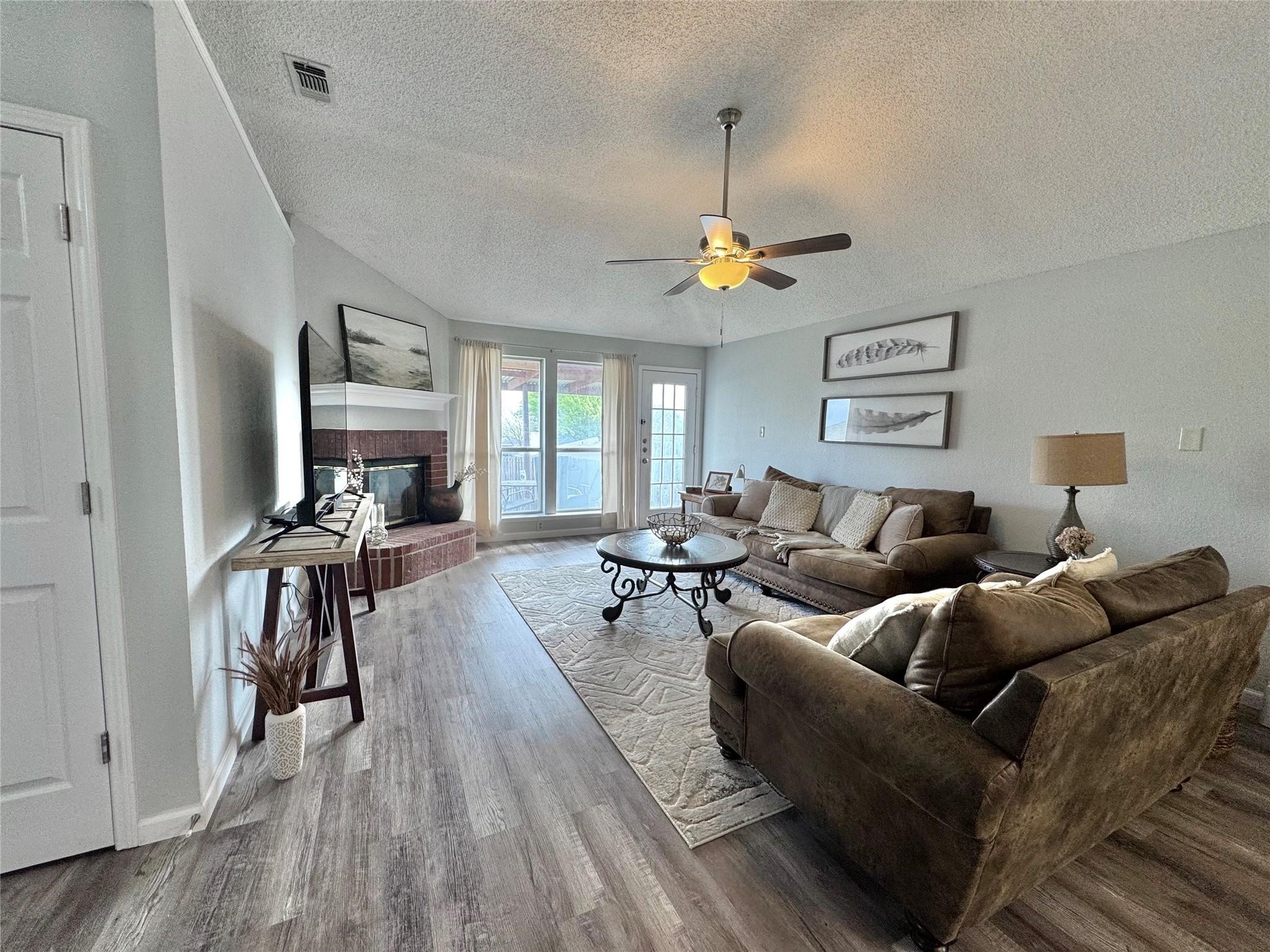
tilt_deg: -5.2
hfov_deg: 102.1
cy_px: 476
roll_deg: -1.3
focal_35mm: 14
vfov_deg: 85.7
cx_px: 635
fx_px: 514
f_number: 2.2
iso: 100
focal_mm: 2.22
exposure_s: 1/120
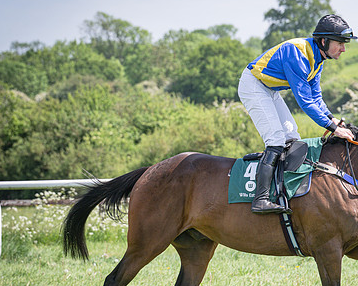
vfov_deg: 7.9
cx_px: 223
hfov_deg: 9.9
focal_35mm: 195
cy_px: 170
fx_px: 2065
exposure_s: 1/1600
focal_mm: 110
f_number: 5
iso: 400
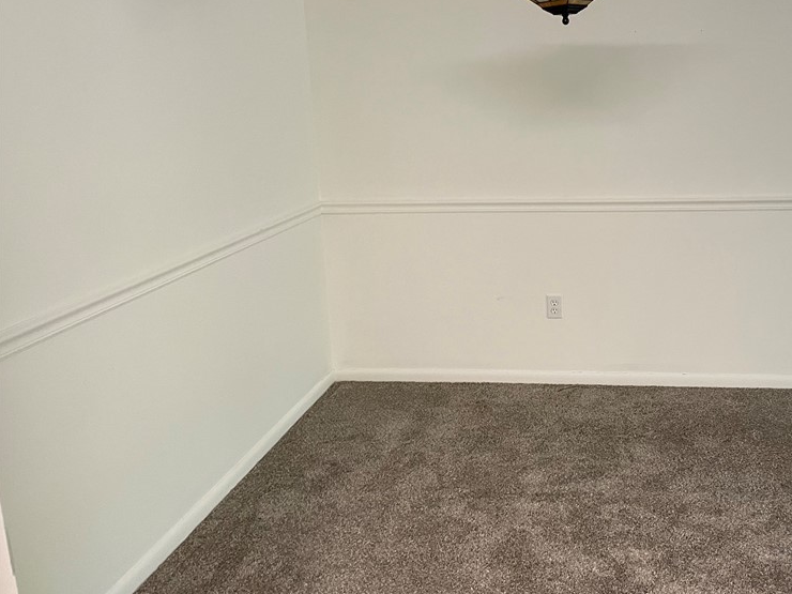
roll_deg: +2.0
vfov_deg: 39.4
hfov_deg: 50.2
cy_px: 217
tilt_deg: -10.4
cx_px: 544
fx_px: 824
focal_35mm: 36
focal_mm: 4.2
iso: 200
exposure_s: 1/60
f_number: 1.6
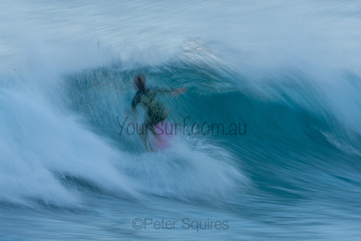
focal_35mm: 750
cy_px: 120
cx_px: 180
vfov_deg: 1.8
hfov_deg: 2.7
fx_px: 7522
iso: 100
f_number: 18
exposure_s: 1/10
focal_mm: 500
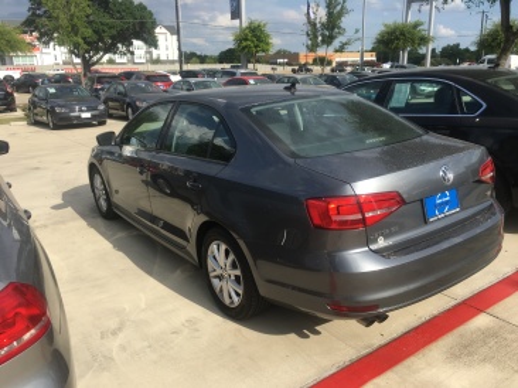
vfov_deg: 48.2
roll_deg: +1.5
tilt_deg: -15.9
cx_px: 259
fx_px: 434
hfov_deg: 61.7
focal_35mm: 29
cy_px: 194
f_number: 2.2
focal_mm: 4.15
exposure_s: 1/1350
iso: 25
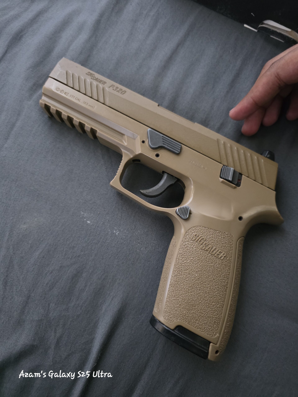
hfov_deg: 58.9
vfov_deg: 73.9
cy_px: 198
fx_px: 264
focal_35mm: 23
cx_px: 149
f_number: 1.7
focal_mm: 6.3
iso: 1600
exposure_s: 1/40
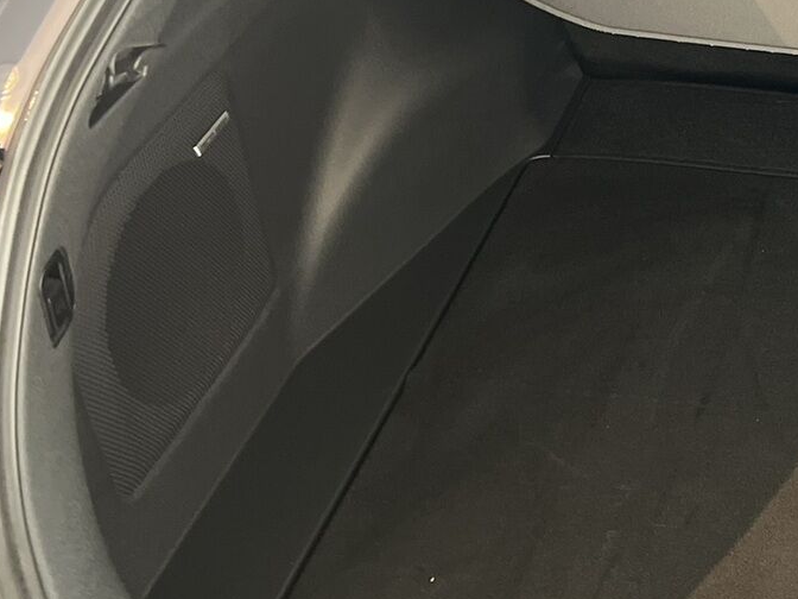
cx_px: 911
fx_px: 1521
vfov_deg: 22.0
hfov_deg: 26.7
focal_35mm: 66
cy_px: 119
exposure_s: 1/33
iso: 400
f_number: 1.5
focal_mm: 5.7
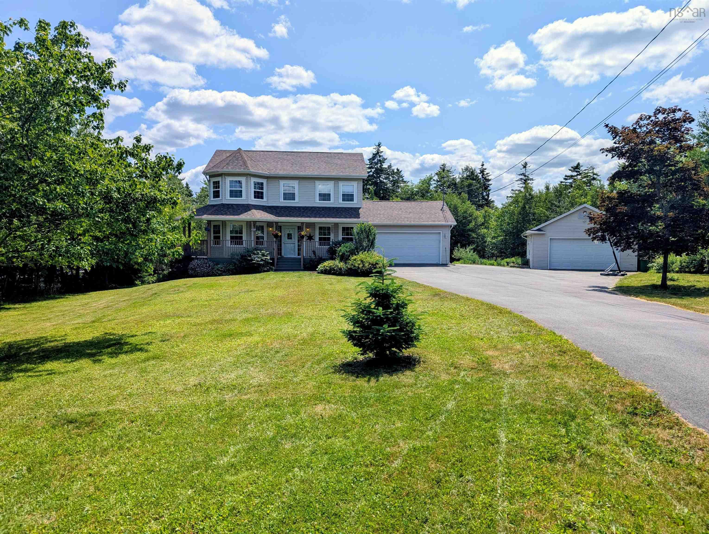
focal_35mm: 24
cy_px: 267
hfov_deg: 71.5
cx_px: 354
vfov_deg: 56.9
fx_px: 492
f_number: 1.68
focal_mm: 6.9
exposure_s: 1/1961
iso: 21
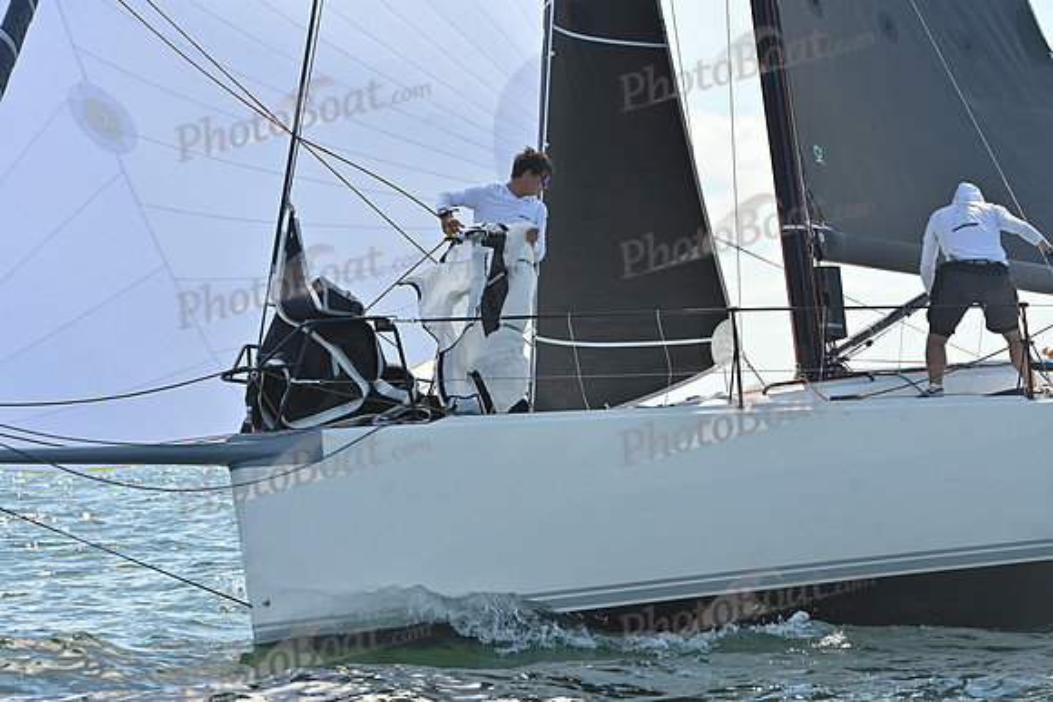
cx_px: 526
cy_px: 351
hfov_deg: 16.8
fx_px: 3569
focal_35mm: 122
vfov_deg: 11.2
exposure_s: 1/1000
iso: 250
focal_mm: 122
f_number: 7.1
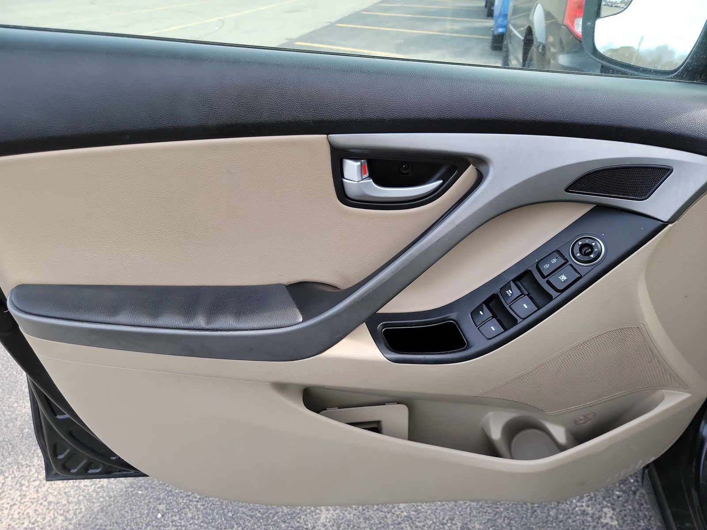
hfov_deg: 71.6
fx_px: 490
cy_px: 265
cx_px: 354
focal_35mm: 24
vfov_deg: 56.8
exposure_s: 1/140
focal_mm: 6.7
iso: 50
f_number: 1.8
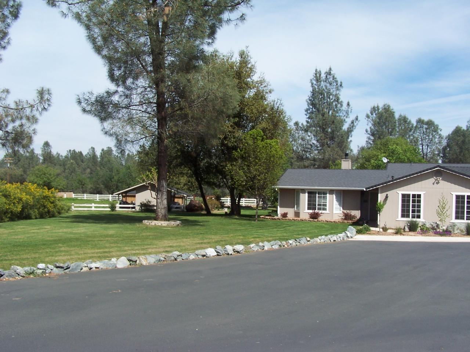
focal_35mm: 38
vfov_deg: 37.7
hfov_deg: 49.0
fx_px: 516
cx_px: 235
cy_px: 176
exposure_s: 1/500
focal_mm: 6.3
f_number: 5.6
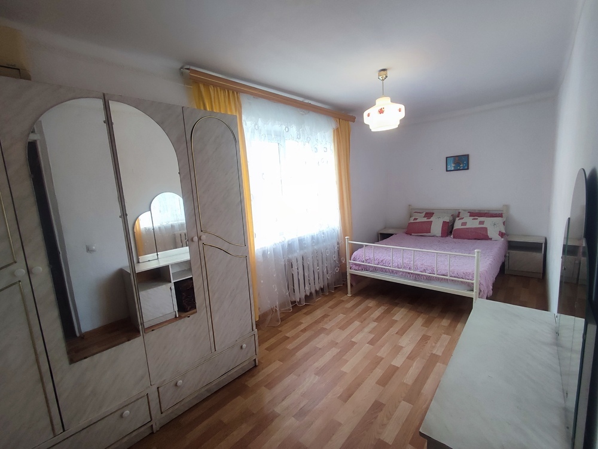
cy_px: 224
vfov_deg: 78.2
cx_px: 299
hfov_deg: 94.5
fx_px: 277
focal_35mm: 16
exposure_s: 1/100
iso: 157
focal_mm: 1.65
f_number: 2.2
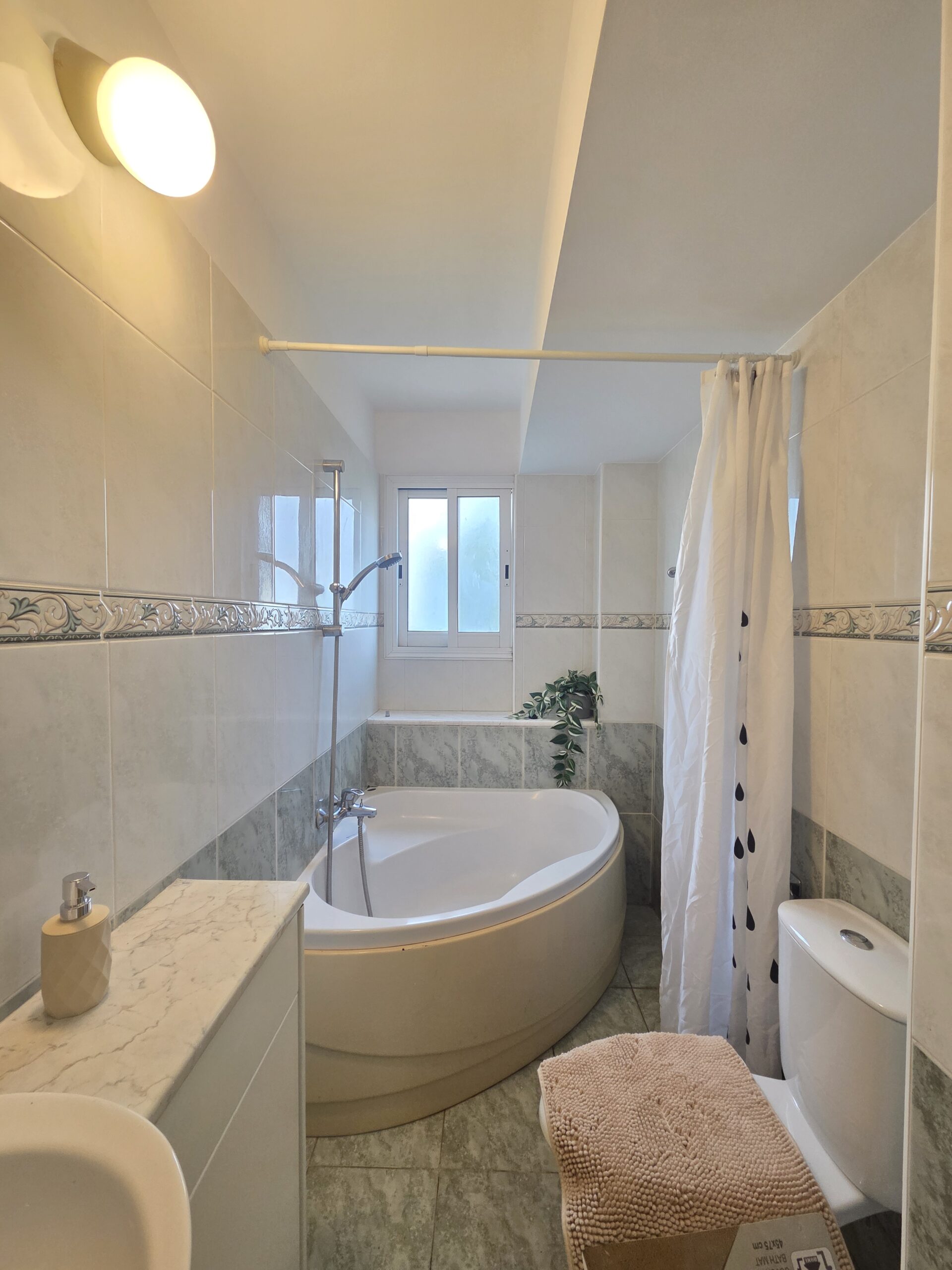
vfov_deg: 106.2
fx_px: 477
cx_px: 476
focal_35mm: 13
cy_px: 635
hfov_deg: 89.9
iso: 250
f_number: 2.2
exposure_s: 1/50
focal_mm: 2.2
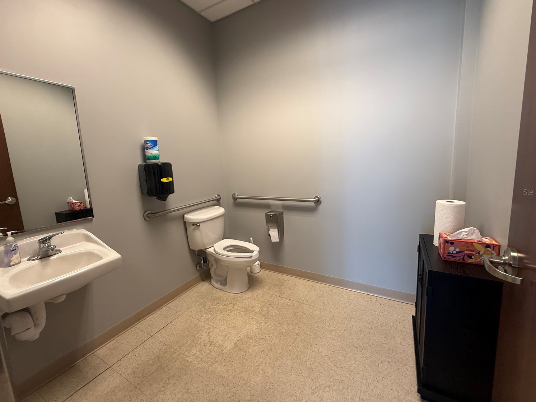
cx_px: 270
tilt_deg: -7.8
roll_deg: +3.2
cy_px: 192
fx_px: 232
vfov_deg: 81.7
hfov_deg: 98.2
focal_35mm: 15
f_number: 2.2
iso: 200
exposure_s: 1/60
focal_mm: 2.22
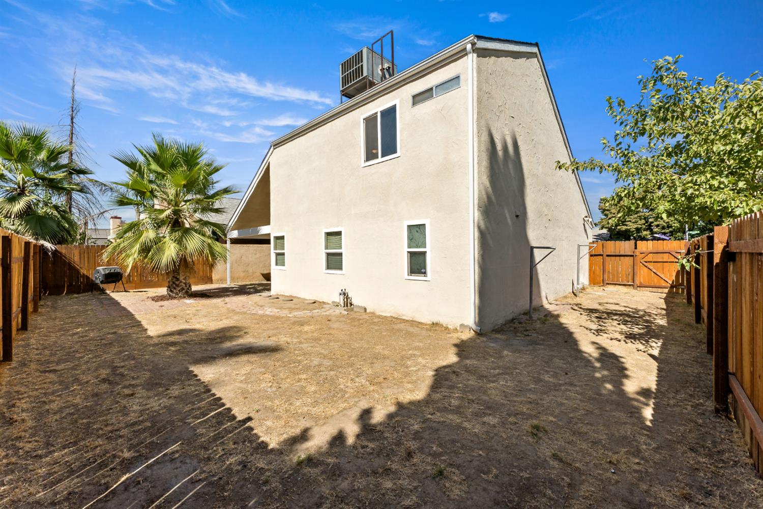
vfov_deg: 81.2
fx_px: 297
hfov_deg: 104.3
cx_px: 382
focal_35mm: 14
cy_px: 254
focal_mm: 14
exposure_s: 1/250
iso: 80
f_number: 10
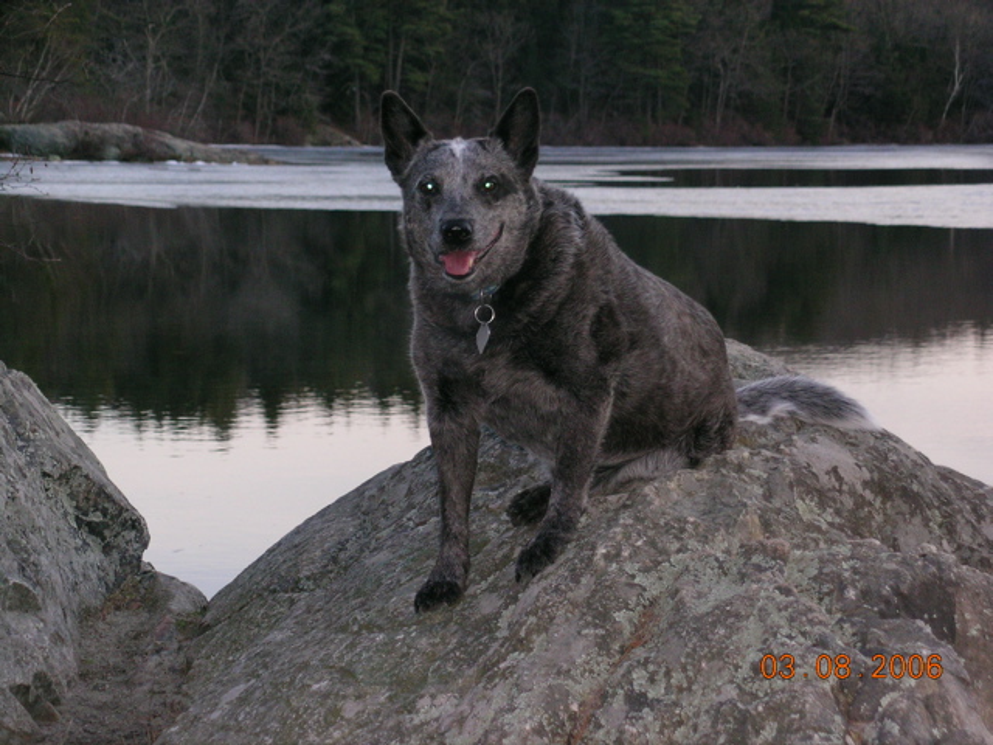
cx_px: 496
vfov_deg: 14.5
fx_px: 2926
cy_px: 372
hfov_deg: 19.3
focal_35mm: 102
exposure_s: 1/121
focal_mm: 21.1
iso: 166
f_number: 4.4
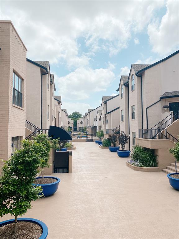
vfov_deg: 67.3
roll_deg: -0.9
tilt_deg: +4.4
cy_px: 120
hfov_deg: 53.1
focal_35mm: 26
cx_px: 90
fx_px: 179
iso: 32
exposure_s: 1/5236
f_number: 1.8
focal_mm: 4.25
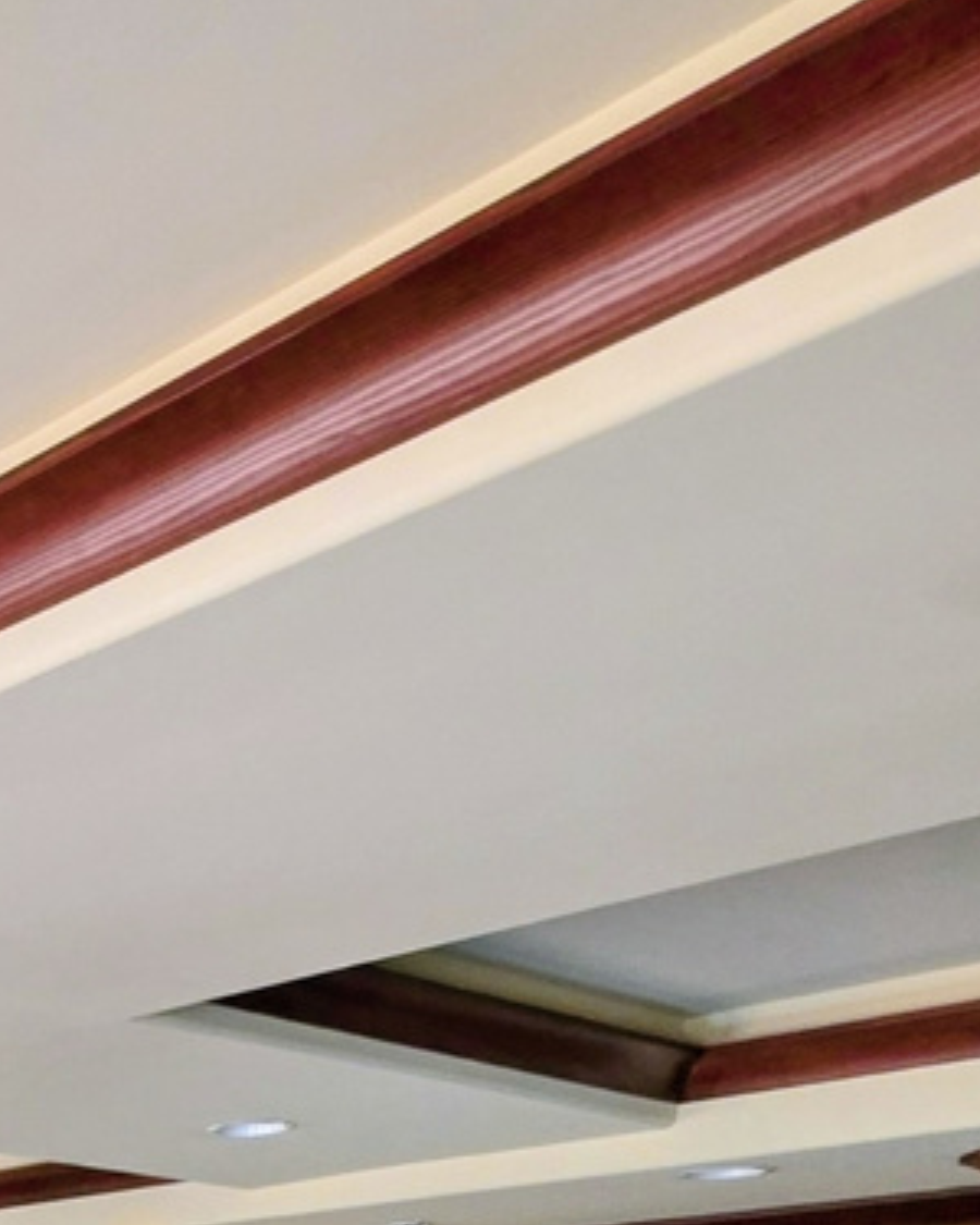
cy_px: 1833
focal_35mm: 52
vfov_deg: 26.3
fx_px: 1885
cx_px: -581
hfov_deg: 22.5
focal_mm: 2.2
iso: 250
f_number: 1.9
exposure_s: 1/60
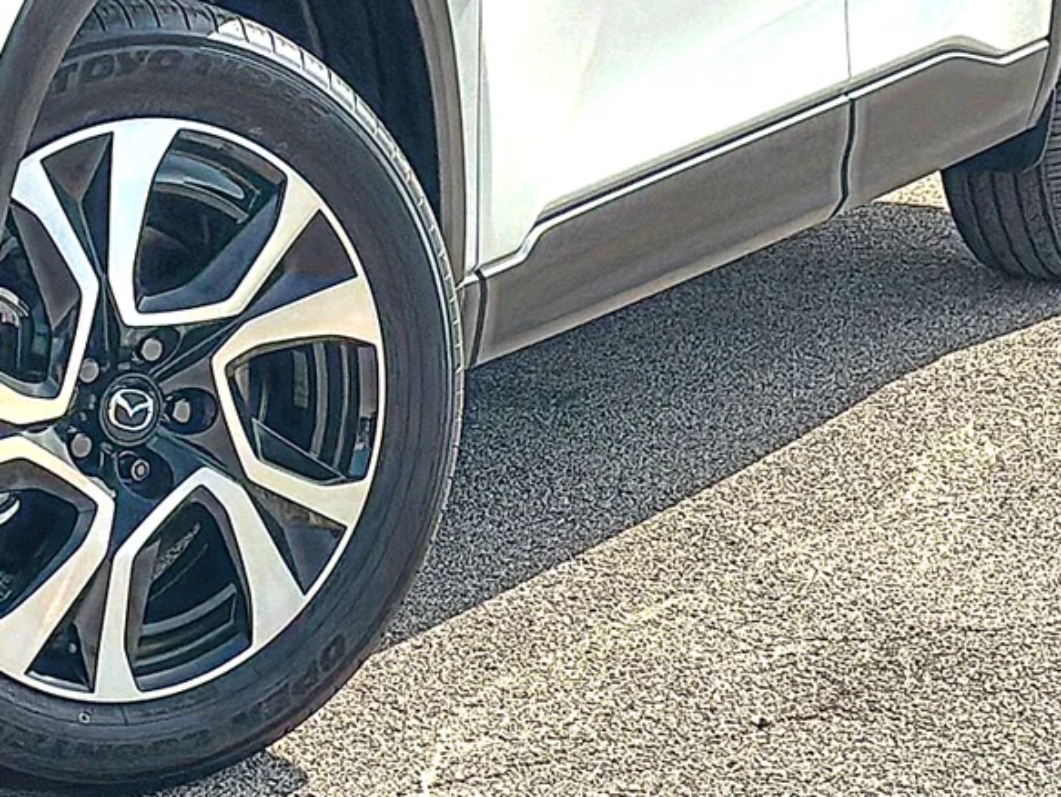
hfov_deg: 16.4
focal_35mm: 120
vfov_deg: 12.4
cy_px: 394
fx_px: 3680
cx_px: 457
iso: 100
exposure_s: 1/5618
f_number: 1.78
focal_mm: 6.86
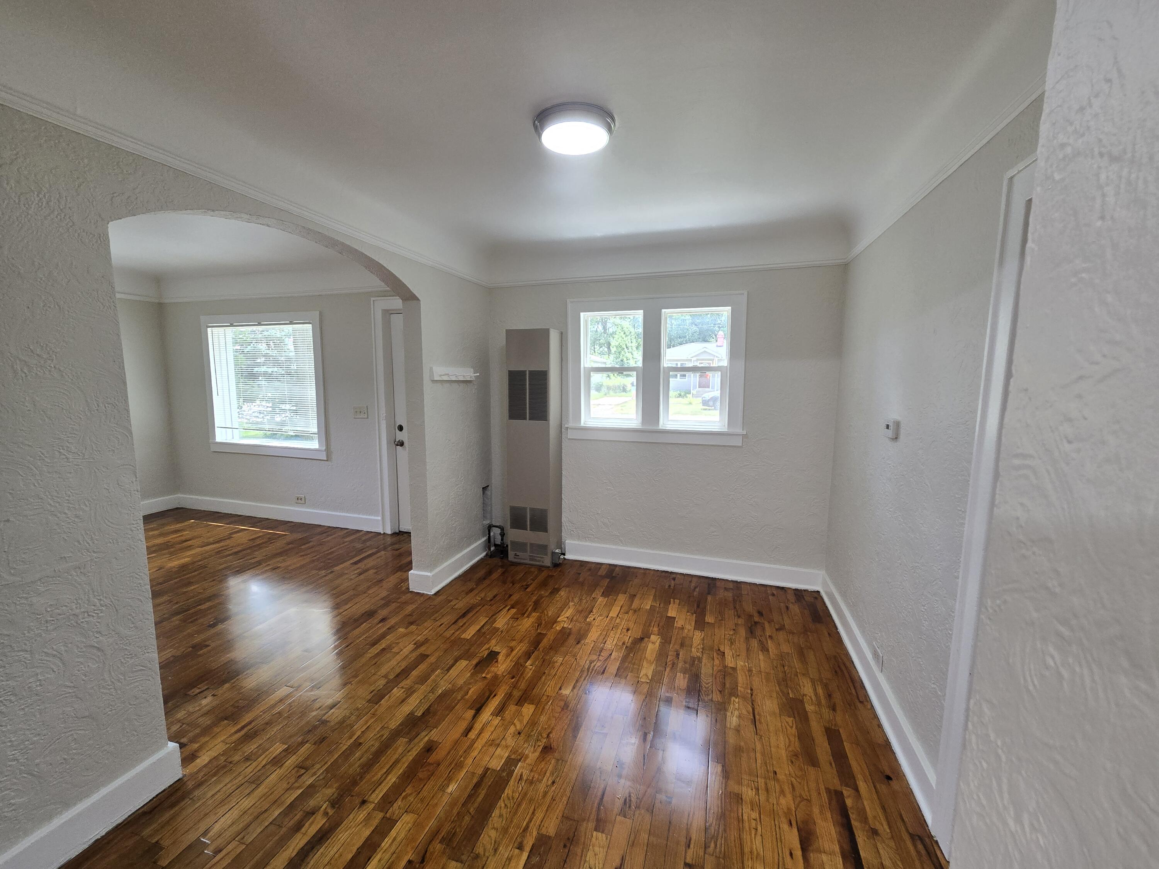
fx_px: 435
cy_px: 434
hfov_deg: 106.2
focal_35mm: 13
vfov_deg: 89.9
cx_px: 580
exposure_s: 1/120
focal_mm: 2.2
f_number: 2.2
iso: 80
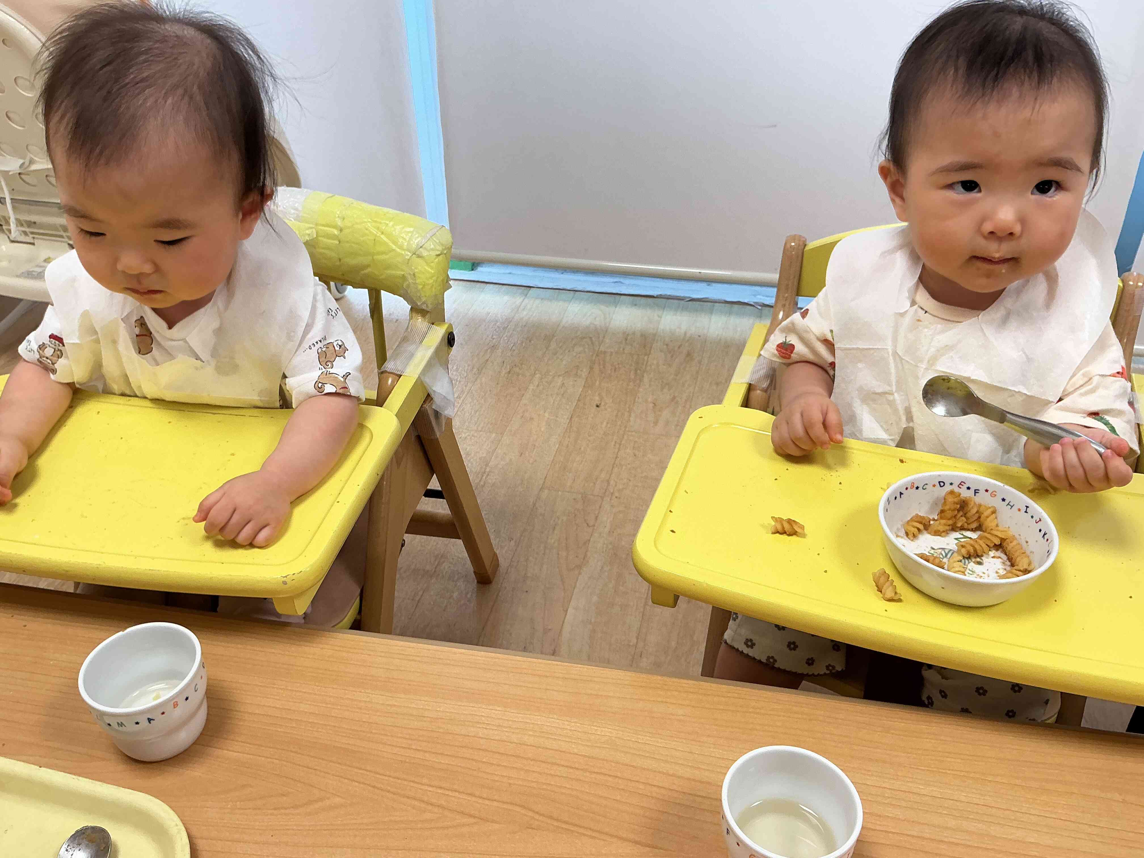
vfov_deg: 48.2
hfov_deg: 61.7
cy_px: 429
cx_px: 572
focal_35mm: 29
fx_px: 958
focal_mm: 3
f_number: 1.8
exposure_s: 1/120
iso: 25
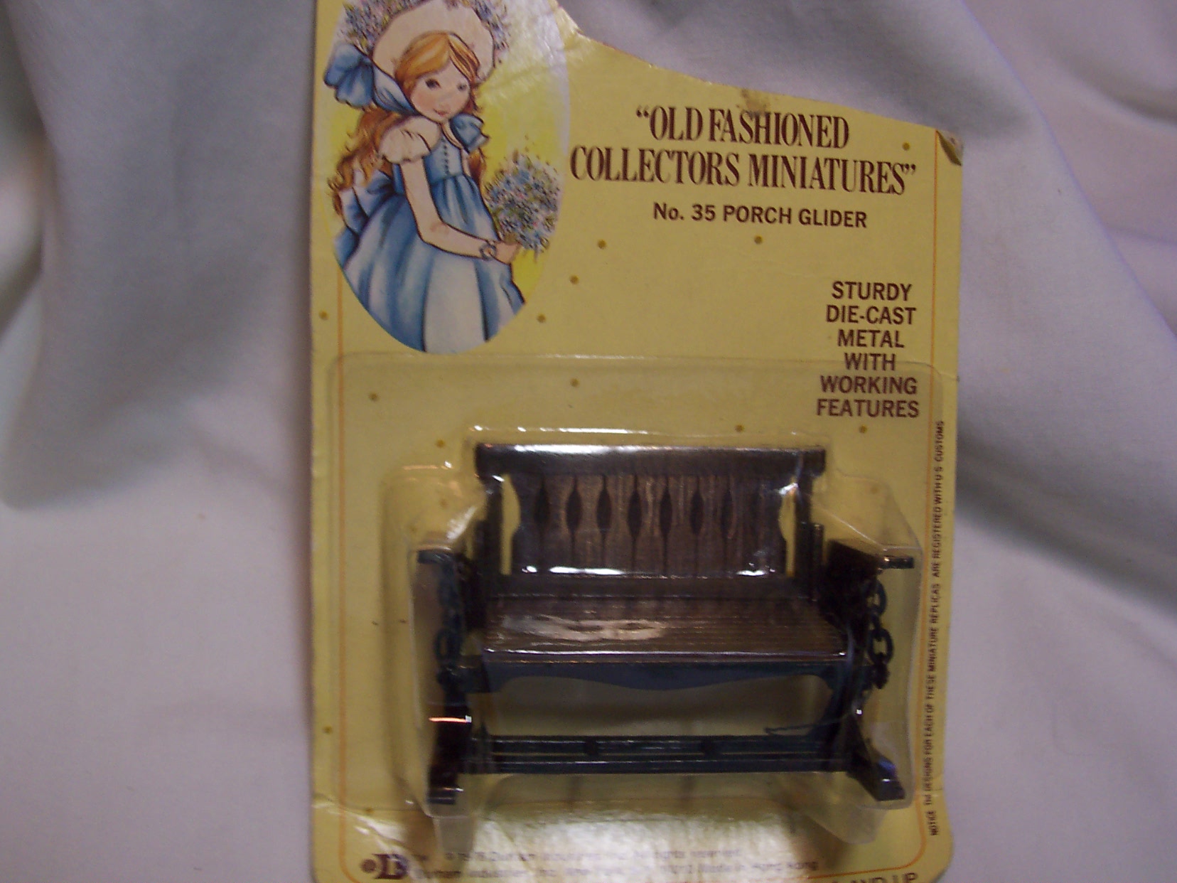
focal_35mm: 37
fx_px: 1258
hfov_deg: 50.1
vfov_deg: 38.7
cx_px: 588
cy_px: 442
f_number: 2.8
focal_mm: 5.6
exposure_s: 1/45
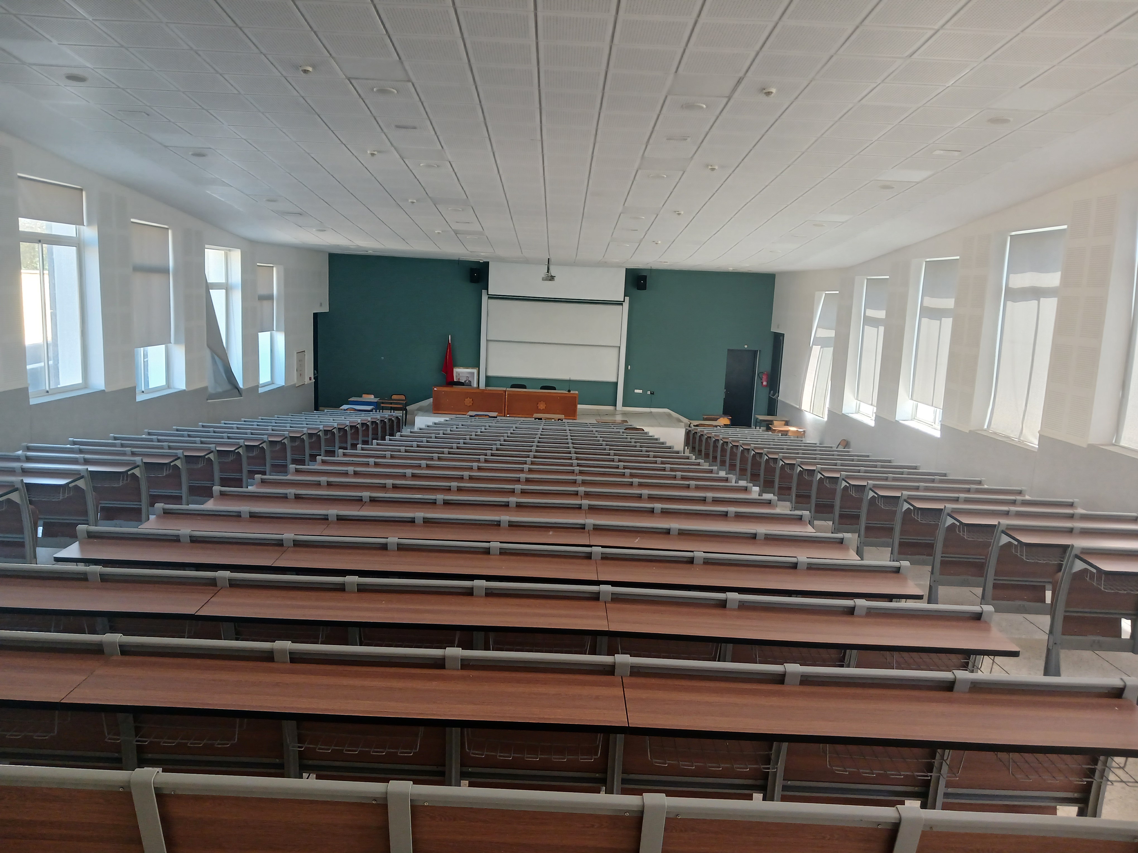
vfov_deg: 51.4
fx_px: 888
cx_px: 569
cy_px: 426
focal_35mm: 27
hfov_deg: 65.3
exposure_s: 1/50
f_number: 1.8
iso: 80
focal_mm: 4
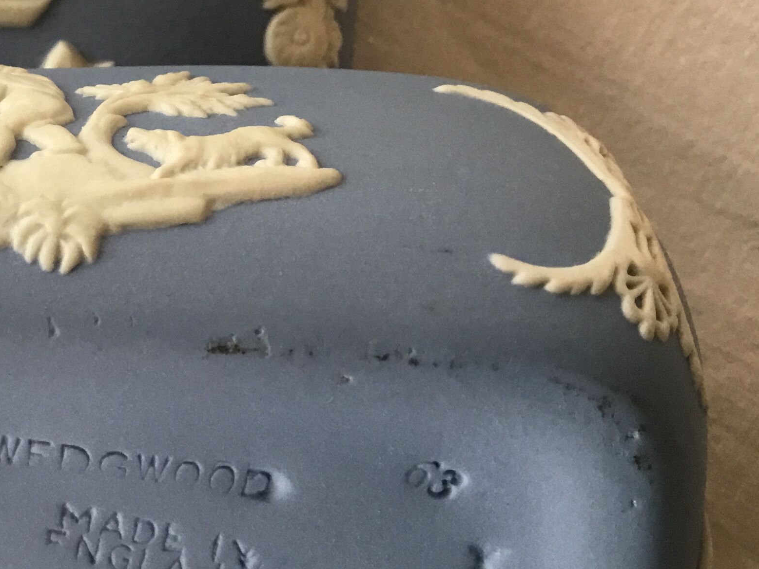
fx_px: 1425
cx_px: -25
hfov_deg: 27.8
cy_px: 101
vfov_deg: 22.2
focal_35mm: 65
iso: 50
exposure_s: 1/33
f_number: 2.4
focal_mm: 3.3
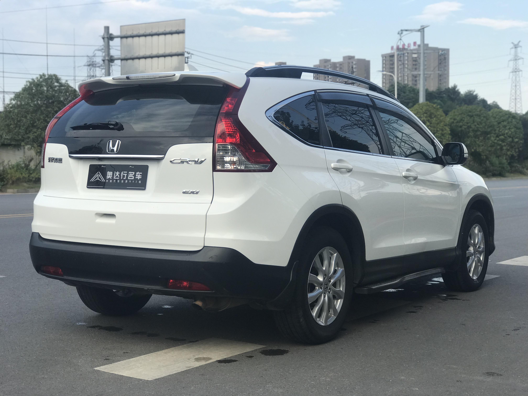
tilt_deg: -3.7
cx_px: 264
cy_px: 198
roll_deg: +0.3
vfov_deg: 25.7
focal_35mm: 57
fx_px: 869
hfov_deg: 33.8
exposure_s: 1/261
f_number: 2.8
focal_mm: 6.6
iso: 20
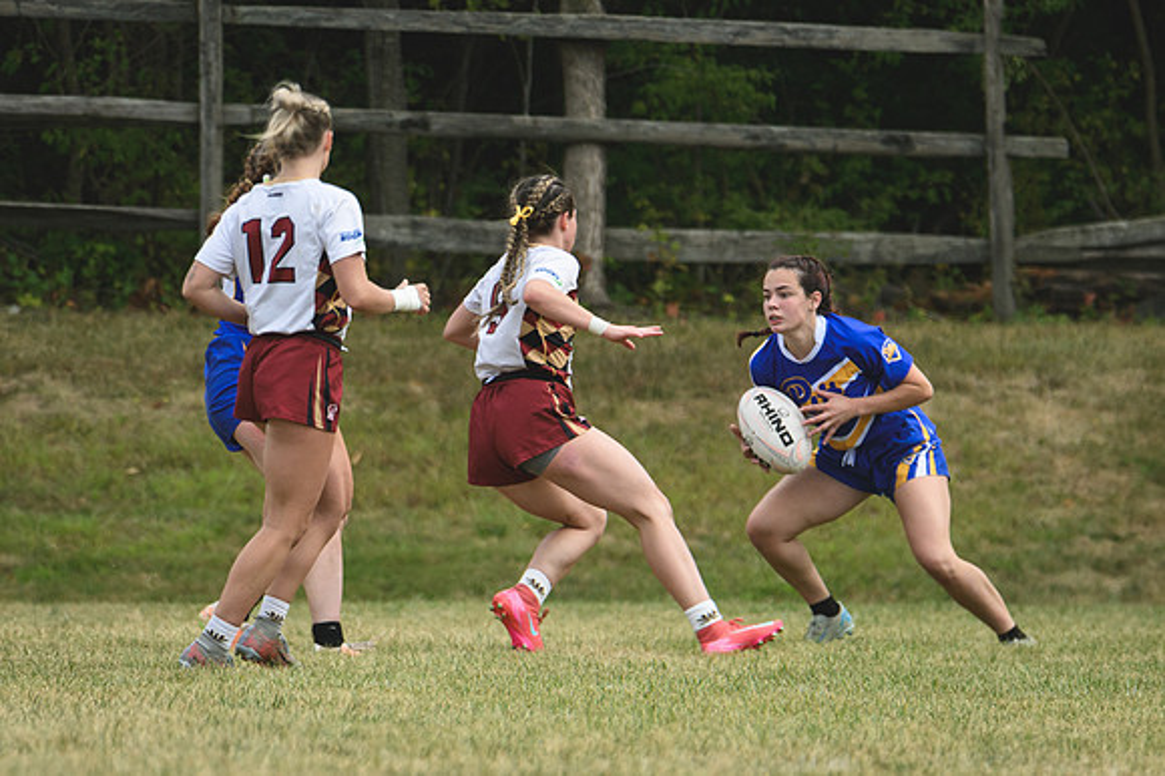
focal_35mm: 1013
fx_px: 32768
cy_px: 321
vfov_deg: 1.4
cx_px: 655
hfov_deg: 2.0
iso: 450
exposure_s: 1/1000
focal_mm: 500
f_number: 6.3
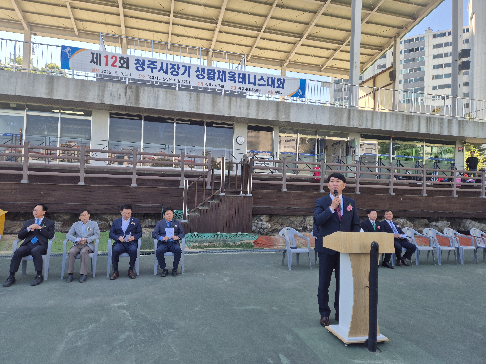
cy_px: 182
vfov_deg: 58.9
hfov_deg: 73.9
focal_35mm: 23
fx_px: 323
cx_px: 243
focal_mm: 5.4
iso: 25
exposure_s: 1/598
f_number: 1.8
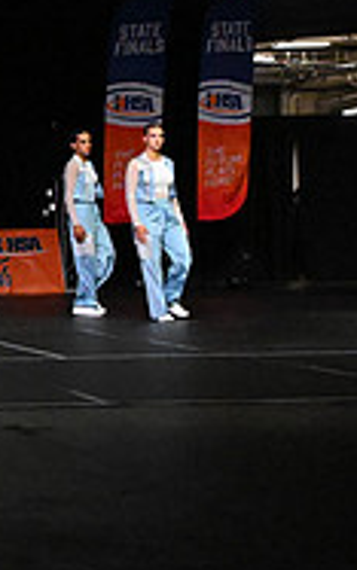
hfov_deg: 10.0
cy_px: 250
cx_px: -503
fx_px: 1773
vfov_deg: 18.3
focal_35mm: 114
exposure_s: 1/1000
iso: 10000
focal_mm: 24
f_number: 4
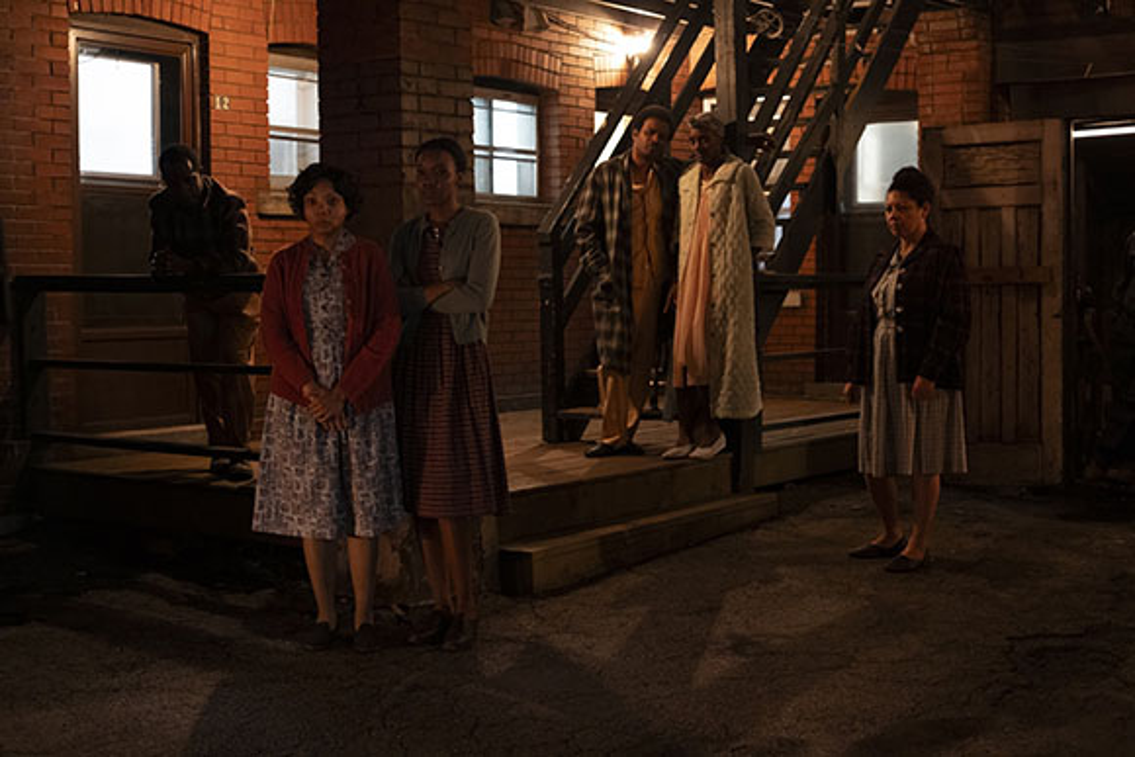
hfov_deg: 39.6
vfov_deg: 27.0
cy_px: 378
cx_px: 568
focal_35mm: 50
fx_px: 1577
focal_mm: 33
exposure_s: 1/60
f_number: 1.8
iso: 4000
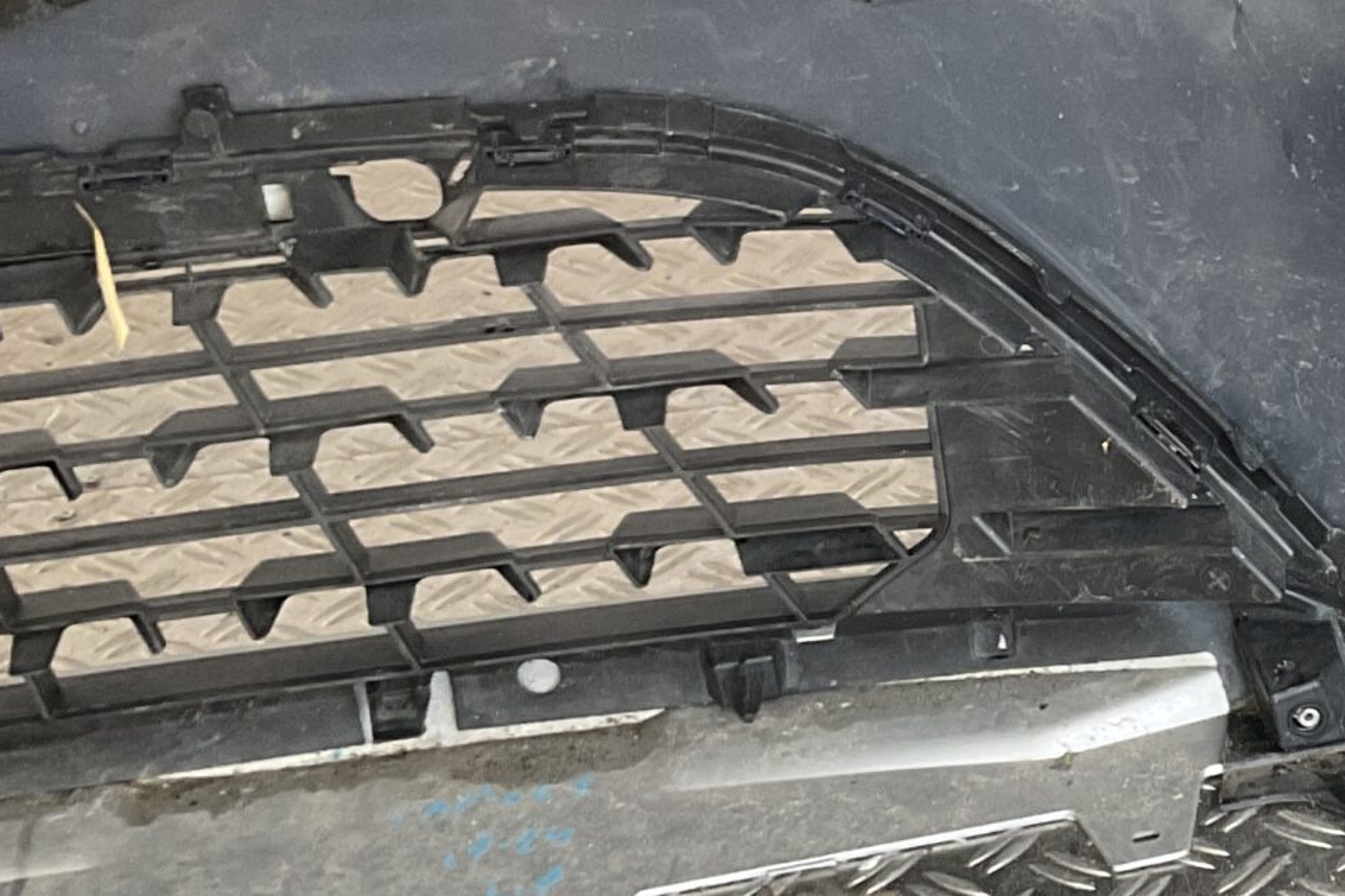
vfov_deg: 17.0
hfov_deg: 23.2
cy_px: 281
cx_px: 1611
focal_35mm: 80
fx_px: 2988
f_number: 1.8
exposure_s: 1/120
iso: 64
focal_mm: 3
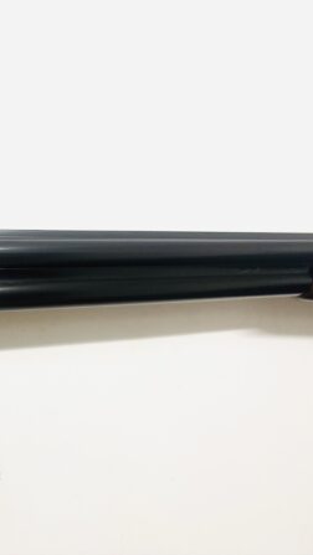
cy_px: 277
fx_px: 560
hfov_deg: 28.5
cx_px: -26
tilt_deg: -1.5
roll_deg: -0.3
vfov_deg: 52.8
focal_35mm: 38
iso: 160
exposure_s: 1/50
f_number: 1.6
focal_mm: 5.96
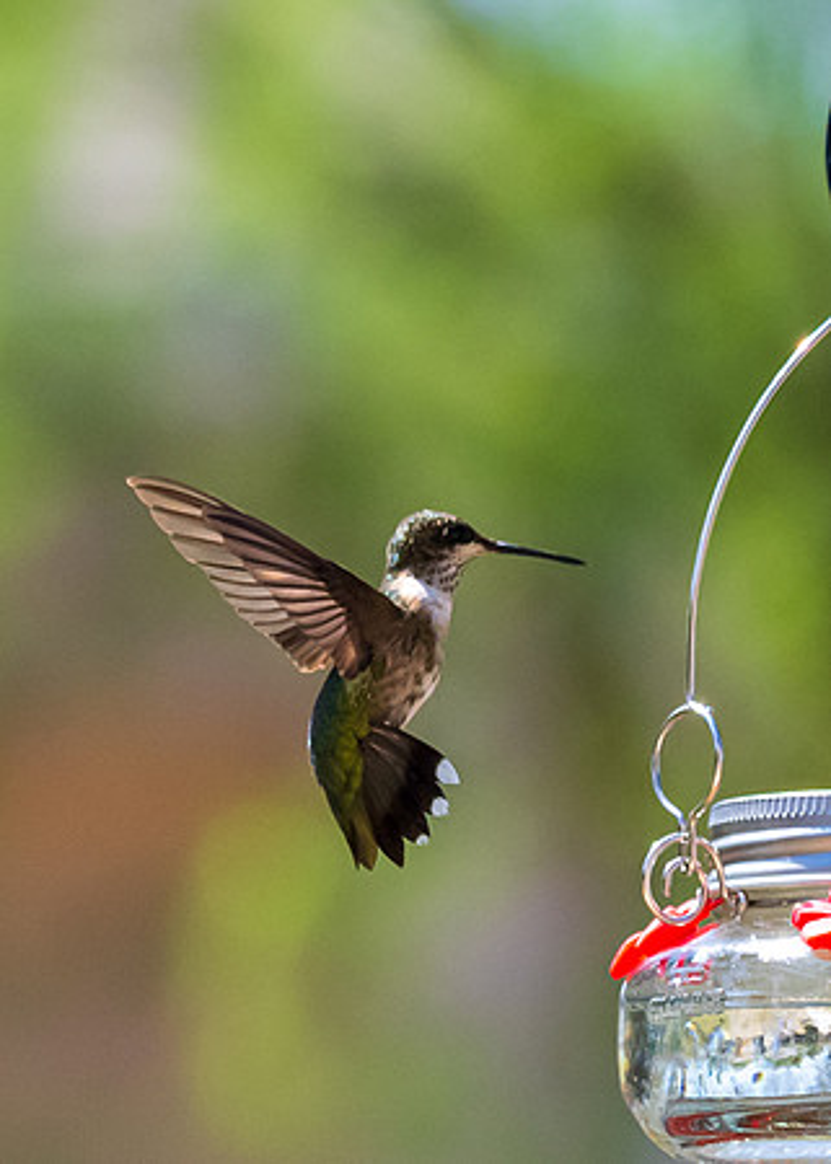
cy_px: 1093
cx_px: 512
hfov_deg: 1.6
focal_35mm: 893
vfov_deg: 2.3
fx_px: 29520
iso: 1400
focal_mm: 200
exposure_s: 1/3200
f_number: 5.6
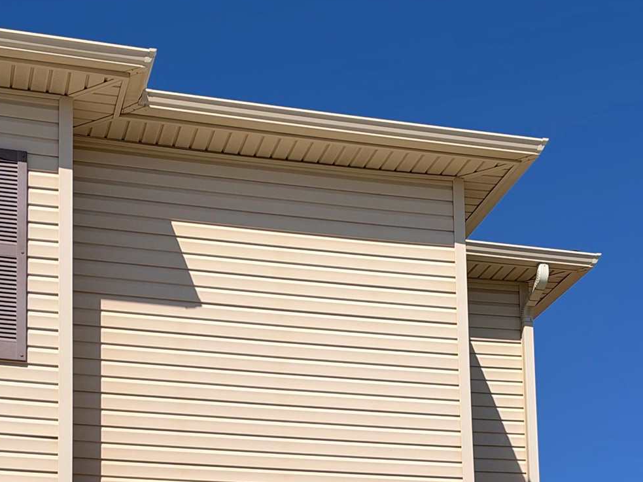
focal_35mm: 75
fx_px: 1393
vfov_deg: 18.4
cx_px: 326
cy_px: 608
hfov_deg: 26.0
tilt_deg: +10.1
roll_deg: +1.1
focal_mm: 6.93
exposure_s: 1/11364
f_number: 1.8
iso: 64
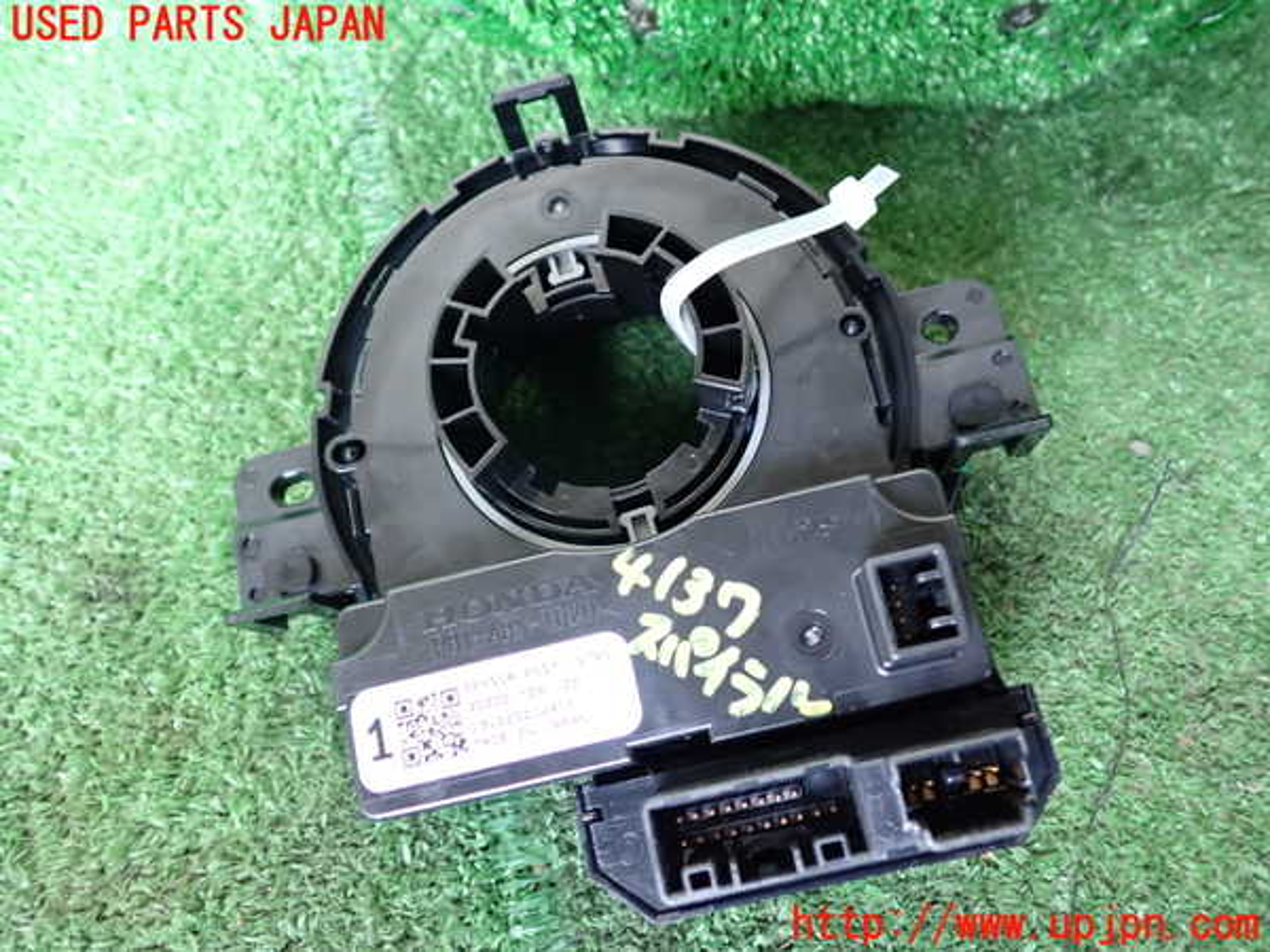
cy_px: 476
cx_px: 635
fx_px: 1101
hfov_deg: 60.0
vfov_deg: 46.8
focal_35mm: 30
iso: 640
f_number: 2.3
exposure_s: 1/30
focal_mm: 5.4
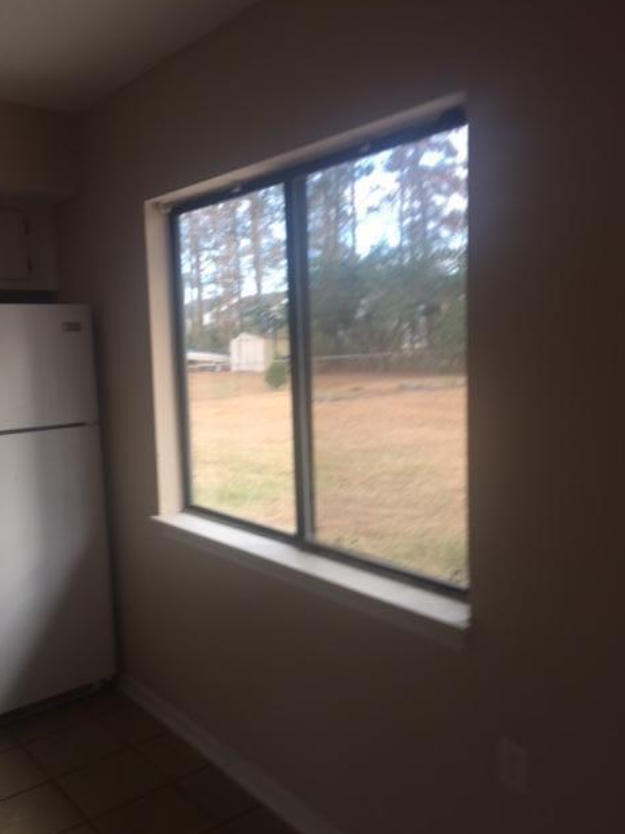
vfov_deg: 60.0
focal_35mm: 30
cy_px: 419
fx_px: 722
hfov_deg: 46.8
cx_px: 306
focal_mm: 4.15
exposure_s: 1/60
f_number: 2.2
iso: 32
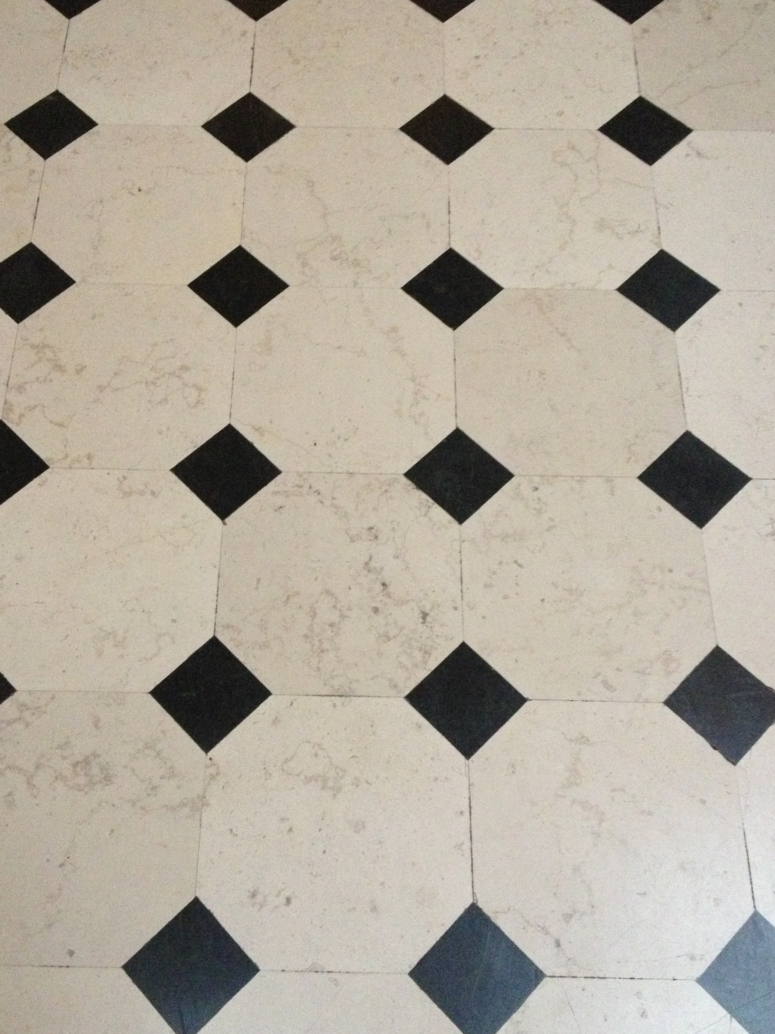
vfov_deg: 45.8
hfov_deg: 35.1
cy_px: 541
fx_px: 1224
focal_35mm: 41
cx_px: 339
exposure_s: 1/15
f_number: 2.4
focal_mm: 4.28
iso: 500
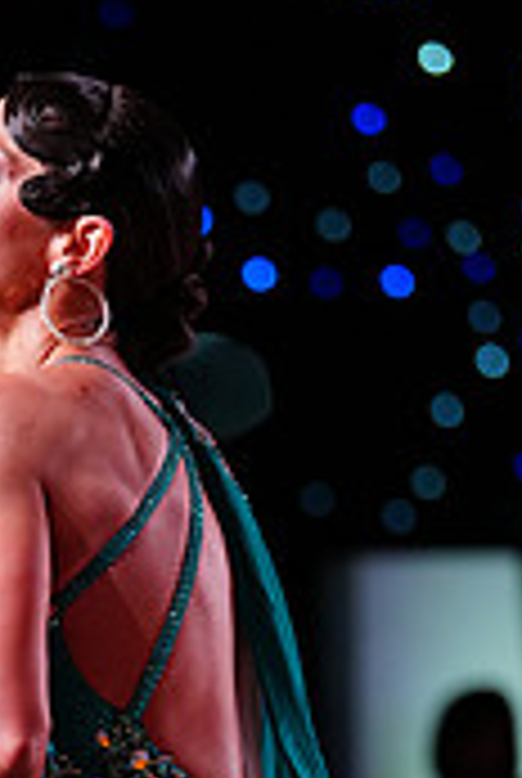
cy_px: 1030
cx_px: -101
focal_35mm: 365
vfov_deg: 5.6
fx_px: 7907
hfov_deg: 3.8
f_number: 2.8
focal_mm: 109
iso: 1250
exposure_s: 1/400
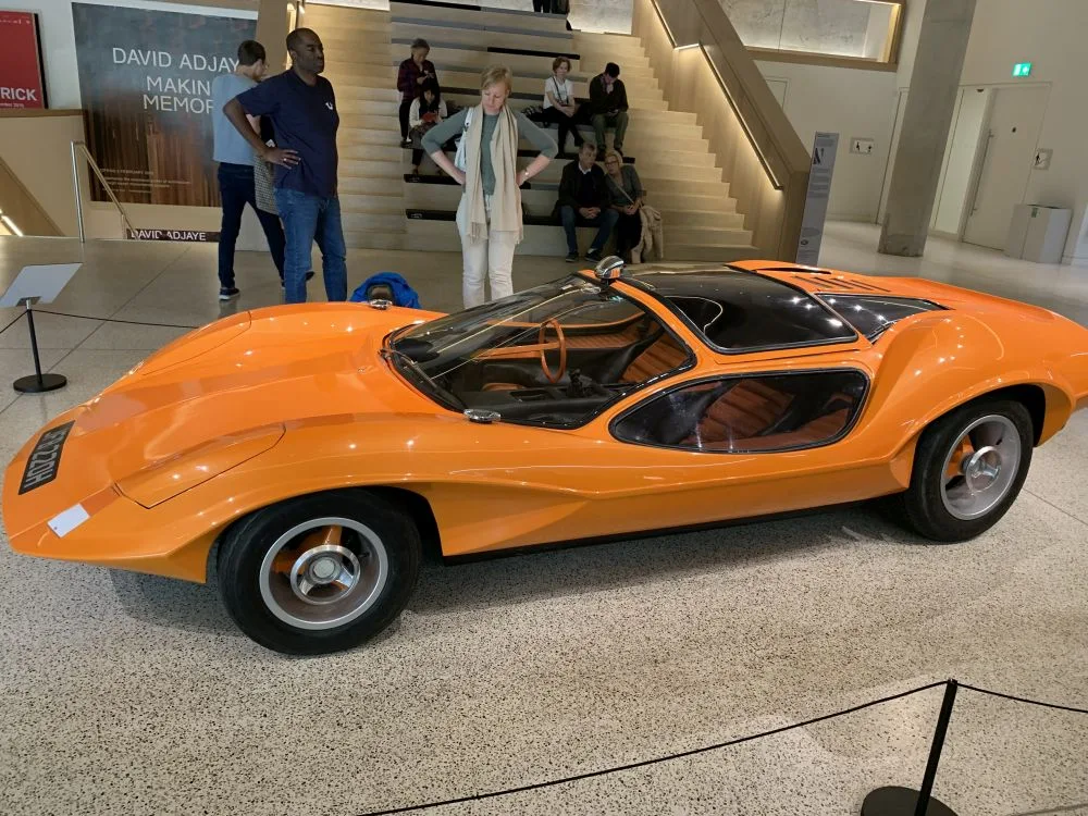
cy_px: 408
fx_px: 817
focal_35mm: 26
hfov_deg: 67.3
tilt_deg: -18.1
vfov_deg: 53.1
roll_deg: -4.1
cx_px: 544
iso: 160
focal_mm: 4.25
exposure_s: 1/50
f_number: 1.8
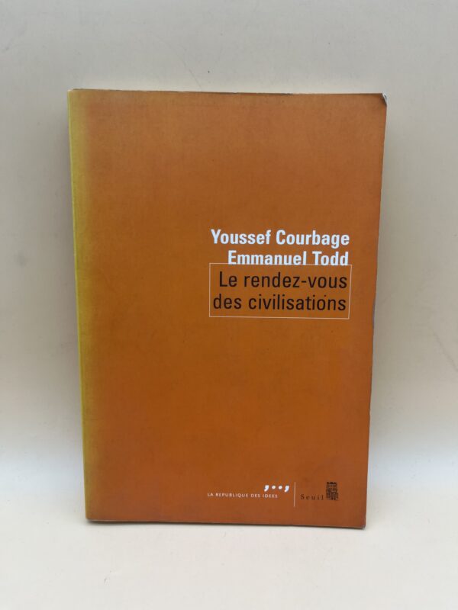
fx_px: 459
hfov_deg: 53.1
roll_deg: +2.4
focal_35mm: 26
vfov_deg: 67.3
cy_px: 305
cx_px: 229
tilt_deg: -18.2
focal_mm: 5.1
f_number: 1.6
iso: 40
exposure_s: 1/182
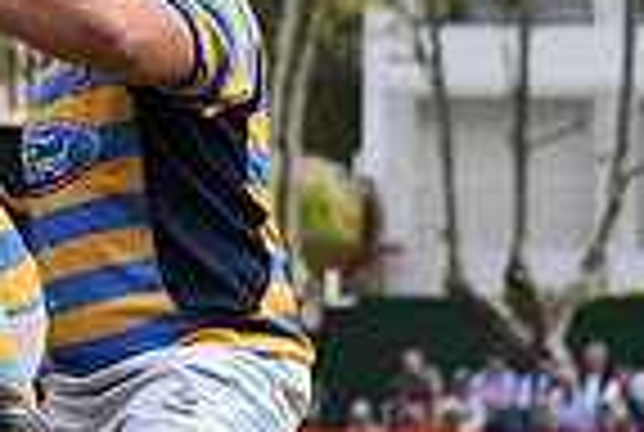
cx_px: -441
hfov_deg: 3.4
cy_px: -412
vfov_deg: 2.3
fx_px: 10881
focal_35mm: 607
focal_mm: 100
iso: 250
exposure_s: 1/1000
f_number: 3.5
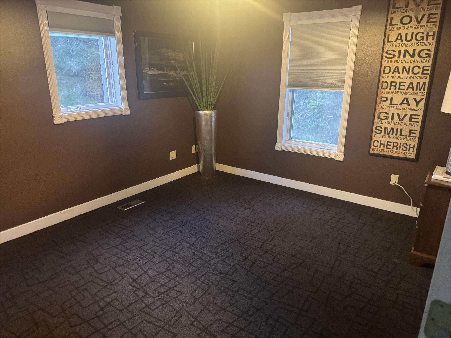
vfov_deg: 56.8
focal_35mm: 24
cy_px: 169
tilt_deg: -18.3
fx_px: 313
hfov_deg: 71.6
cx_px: 226
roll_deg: -0.4
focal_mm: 6.76
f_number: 1.78
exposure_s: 1/40
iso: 800
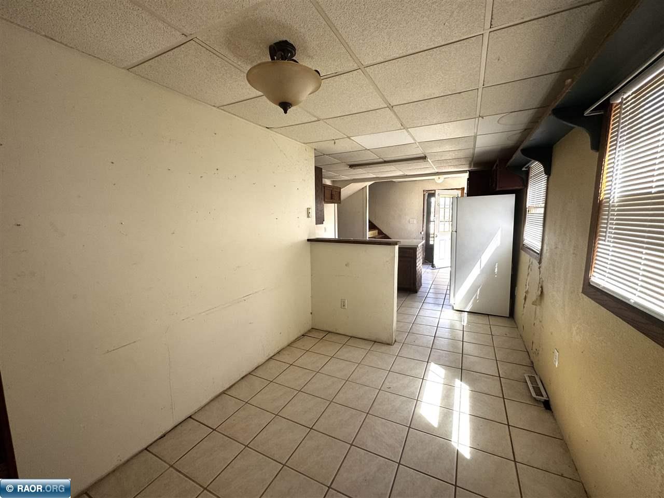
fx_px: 269
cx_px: 332
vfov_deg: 85.7
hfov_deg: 102.1
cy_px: 249
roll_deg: +0.9
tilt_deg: -7.8
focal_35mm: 14
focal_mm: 2.22
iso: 125
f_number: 2.2
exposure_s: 1/99
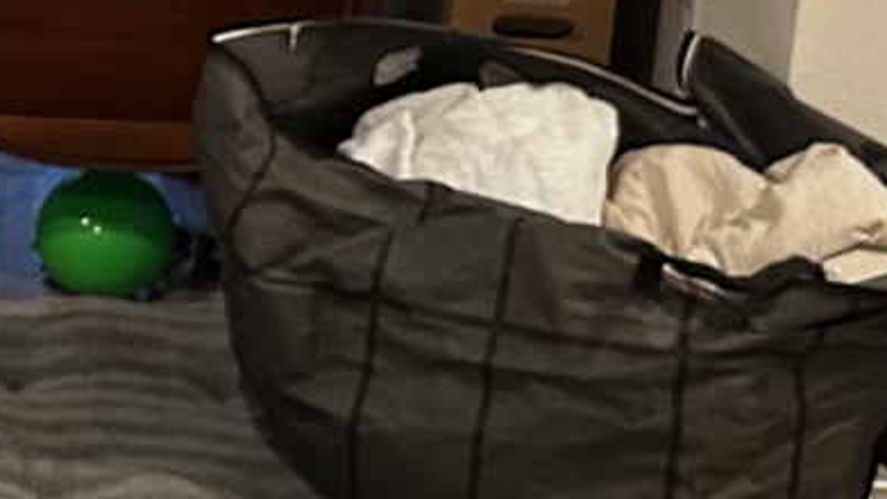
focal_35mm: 107
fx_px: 2517
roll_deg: +1.4
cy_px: 64
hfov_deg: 18.2
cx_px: -356
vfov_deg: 11.3
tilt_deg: -18.4
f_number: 1.78
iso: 400
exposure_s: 1/60
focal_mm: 6.86
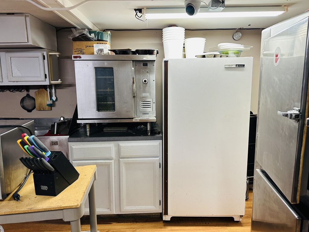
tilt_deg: -7.2
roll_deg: +0.0
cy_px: 116
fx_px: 214
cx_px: 154
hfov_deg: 71.6
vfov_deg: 56.8
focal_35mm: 24
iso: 125
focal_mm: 6.86
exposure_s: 1/60
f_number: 1.78
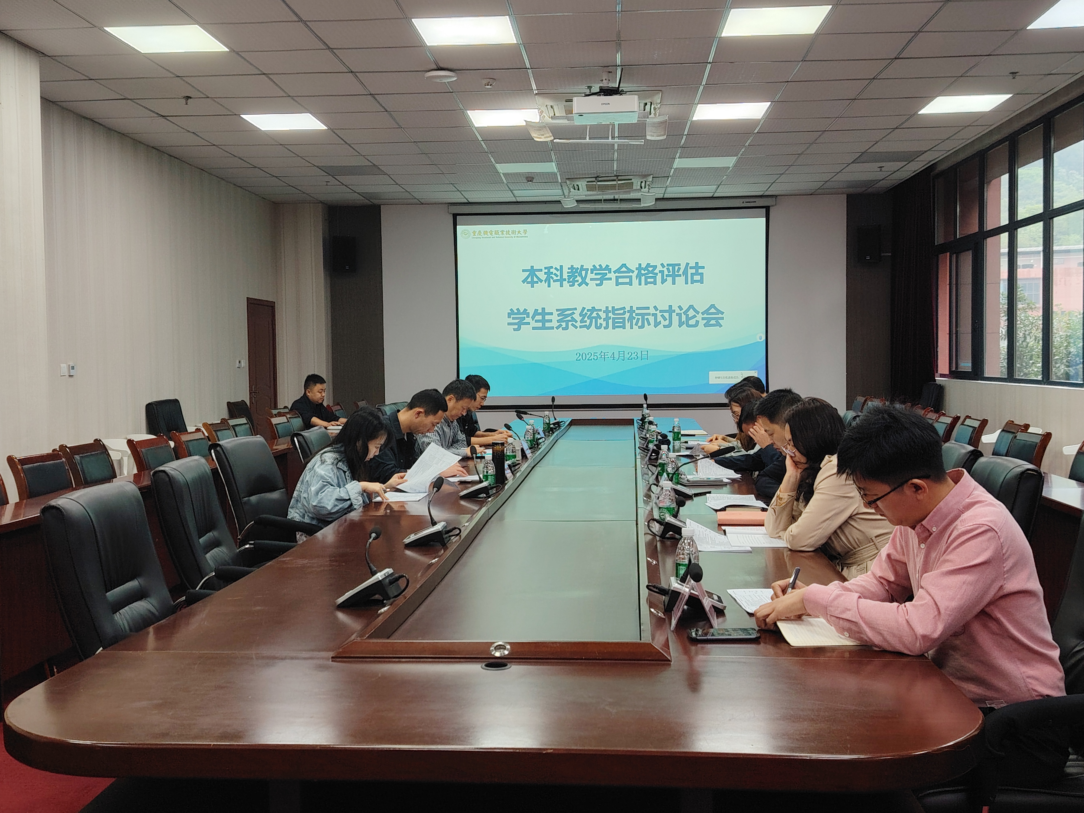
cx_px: 542
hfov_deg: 52.6
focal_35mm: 35
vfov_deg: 40.7
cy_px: 406
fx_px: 1096
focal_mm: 5.25
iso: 428
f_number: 1.75
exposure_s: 1/50
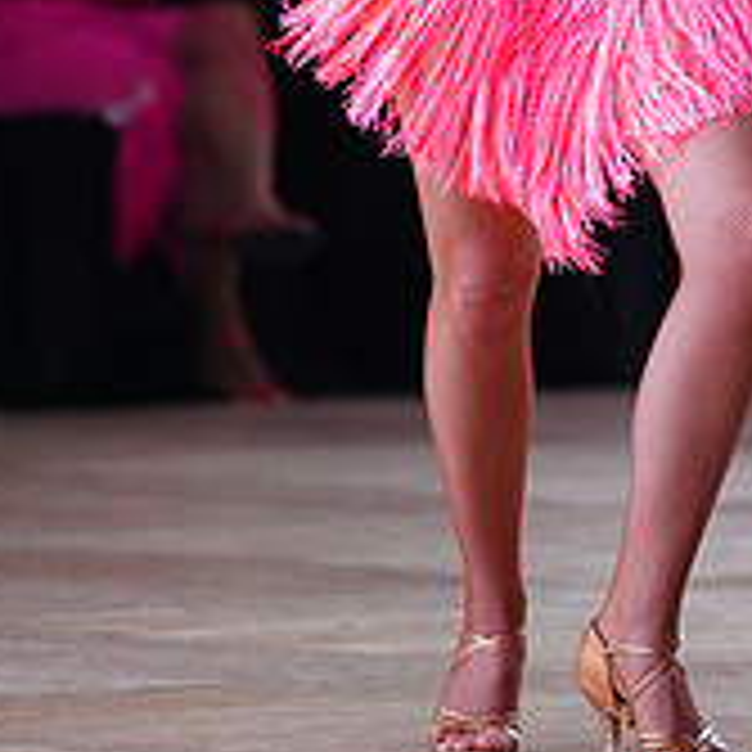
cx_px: 840
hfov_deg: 3.0
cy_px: -221
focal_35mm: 592
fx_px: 14550
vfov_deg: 3.0
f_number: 2.8
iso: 640
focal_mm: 200
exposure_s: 1/400
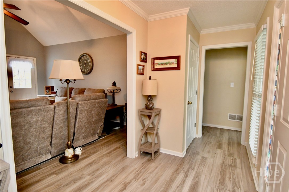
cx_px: 144
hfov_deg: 100.4
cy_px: 96
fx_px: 120
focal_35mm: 15
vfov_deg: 77.3
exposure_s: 1/60
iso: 2200
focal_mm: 10
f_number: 4
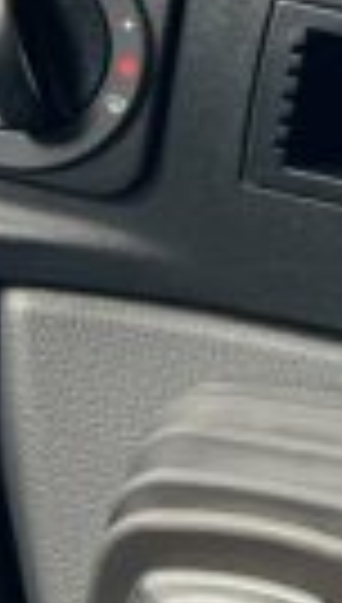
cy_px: 0
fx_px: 2163
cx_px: 954
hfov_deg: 8.0
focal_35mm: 135
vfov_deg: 15.6
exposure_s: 1/121
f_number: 1.5
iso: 100
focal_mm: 5.7
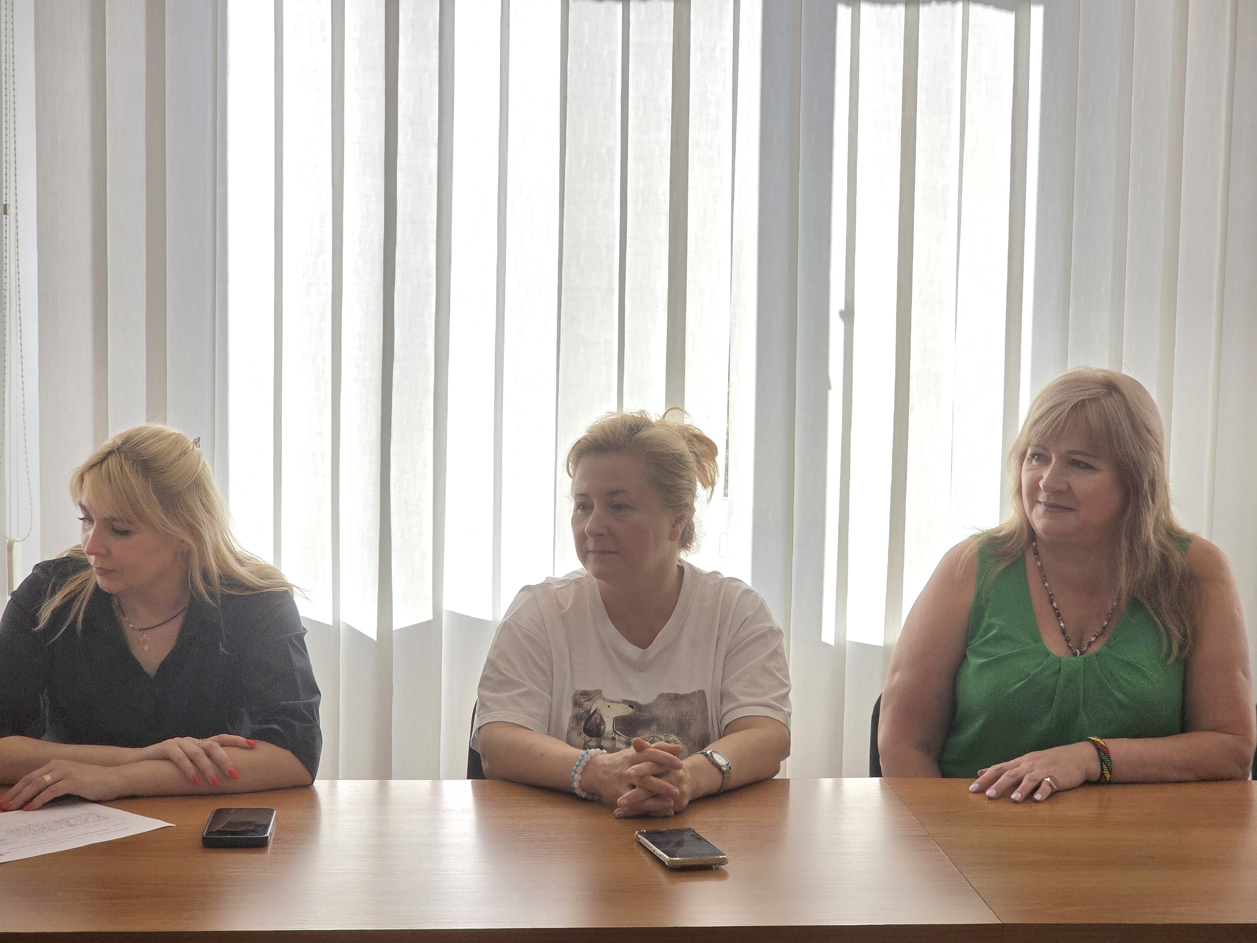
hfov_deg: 28.2
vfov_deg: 21.3
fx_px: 2506
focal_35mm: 69
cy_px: 472
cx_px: 628
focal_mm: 7.9
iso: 50
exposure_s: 1/833
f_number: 2.4
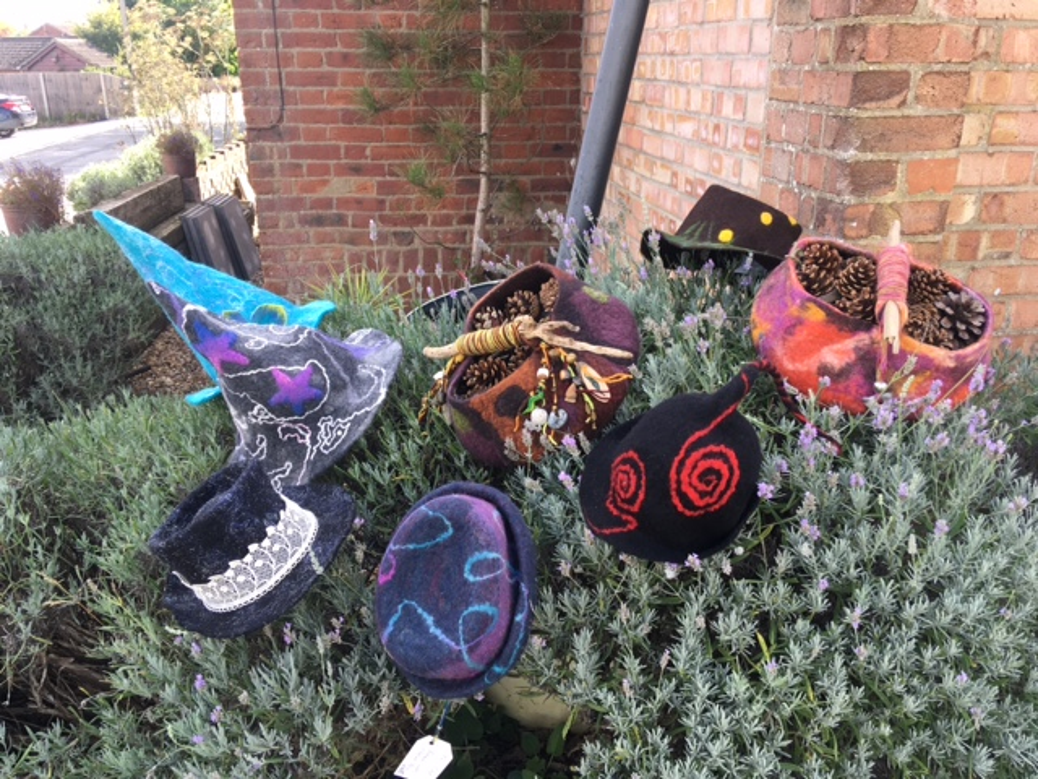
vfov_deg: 48.2
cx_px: 519
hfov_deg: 61.7
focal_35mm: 29
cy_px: 390
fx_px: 870
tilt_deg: -19.2
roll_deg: -1.6
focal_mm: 4.15
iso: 25
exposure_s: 1/138
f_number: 2.2
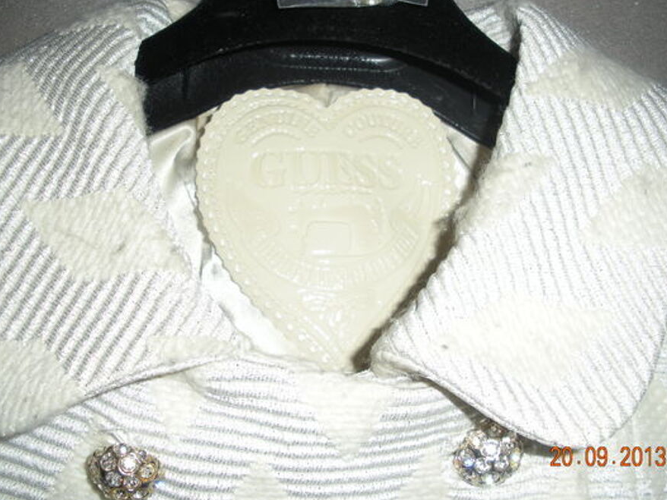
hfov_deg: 45.8
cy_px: 231
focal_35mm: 41
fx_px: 790
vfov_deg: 35.1
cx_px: 333
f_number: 3.5
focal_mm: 6.3
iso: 64
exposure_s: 1/60
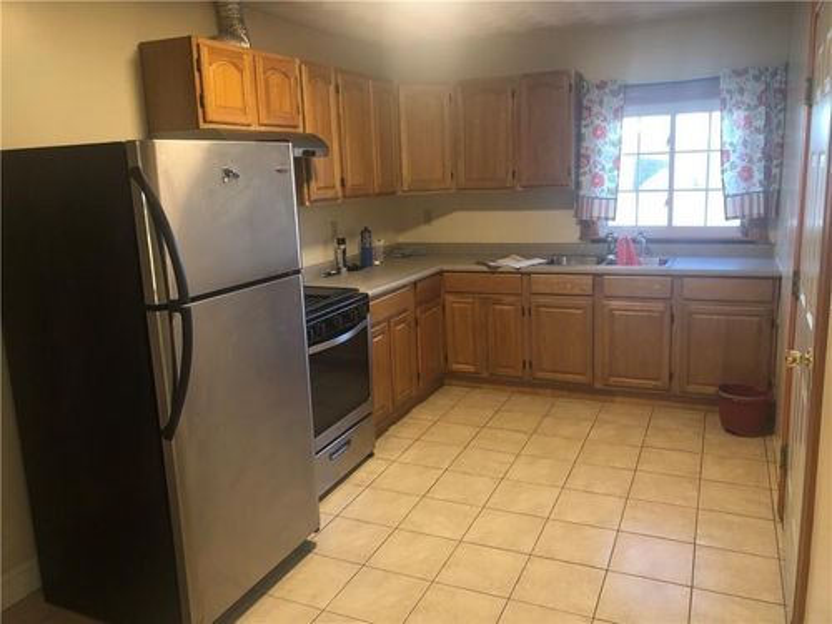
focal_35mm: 28
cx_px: 416
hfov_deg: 63.4
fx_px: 673
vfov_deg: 49.7
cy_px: 312
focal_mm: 3.99
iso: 32
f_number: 1.8
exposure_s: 1/15
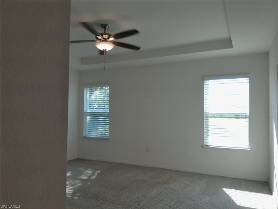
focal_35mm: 26
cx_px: 139
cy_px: 104
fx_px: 209
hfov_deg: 67.3
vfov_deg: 53.1
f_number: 2
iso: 130
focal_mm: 3
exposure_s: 1/100
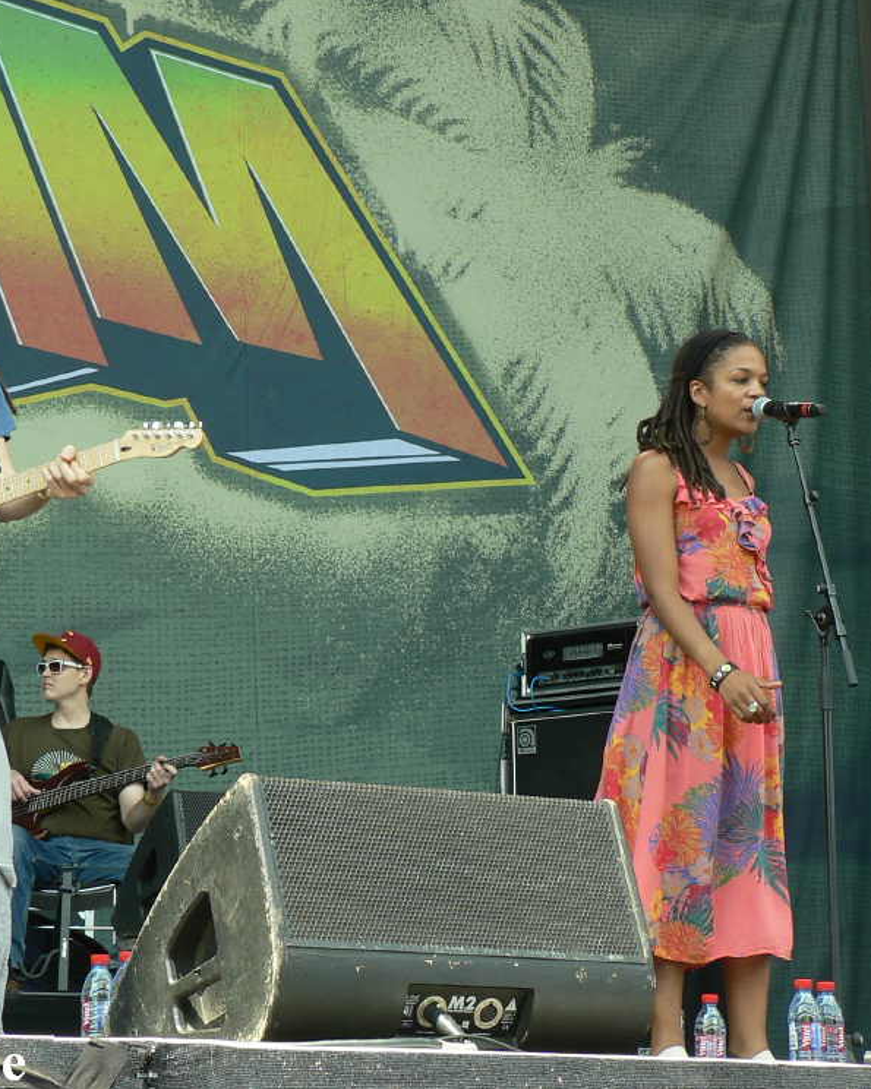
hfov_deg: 14.6
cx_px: 243
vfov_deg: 18.3
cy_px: 546
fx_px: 3384
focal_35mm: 105
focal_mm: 13.7
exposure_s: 1/100
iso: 64
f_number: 4
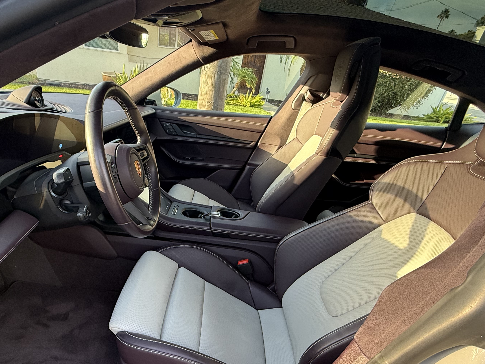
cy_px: 239
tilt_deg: -31.1
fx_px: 294
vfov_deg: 62.1
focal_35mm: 21
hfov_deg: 78.3
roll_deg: -7.4
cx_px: 200
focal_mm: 2.22
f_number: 2.2
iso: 125
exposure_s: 1/99
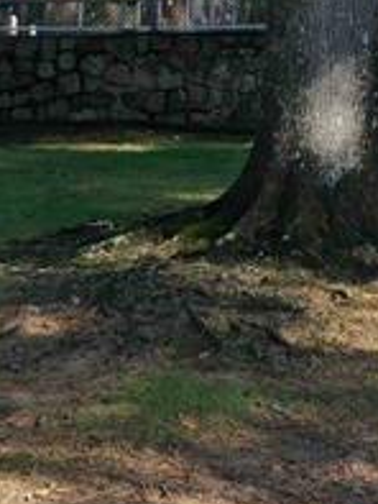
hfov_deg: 10.1
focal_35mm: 140
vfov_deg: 13.7
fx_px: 2036
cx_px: 649
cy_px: -100
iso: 100
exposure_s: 1/200
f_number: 5
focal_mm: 10.26
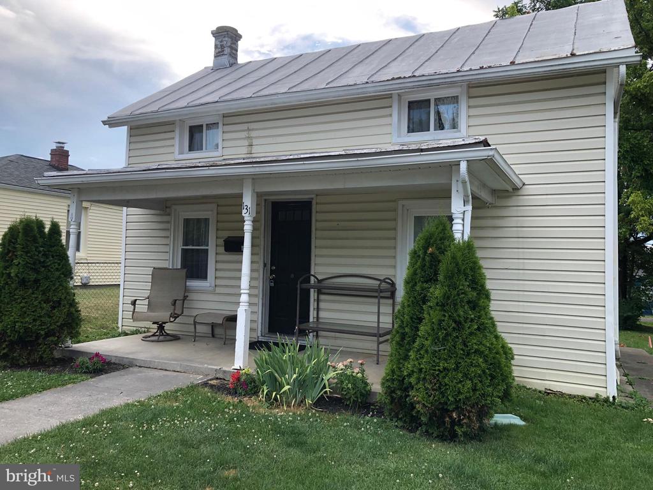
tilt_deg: +3.3
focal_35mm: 28
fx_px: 528
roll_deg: -1.7
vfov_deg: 49.7
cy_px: 245
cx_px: 326
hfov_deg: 63.4
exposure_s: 1/417
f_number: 1.8
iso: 20
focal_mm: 3.99
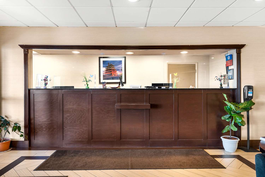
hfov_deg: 73.7
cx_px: 132
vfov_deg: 53.1
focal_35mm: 24
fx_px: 177
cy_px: 88
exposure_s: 1/10
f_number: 8
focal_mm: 24
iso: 500
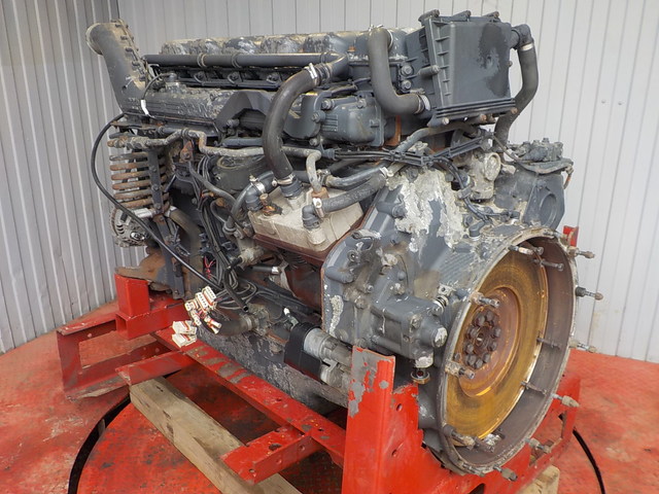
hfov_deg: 60.0
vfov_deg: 46.8
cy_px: 247
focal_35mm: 30
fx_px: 571
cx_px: 330
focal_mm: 4.1
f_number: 3.3
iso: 125
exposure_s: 1/30
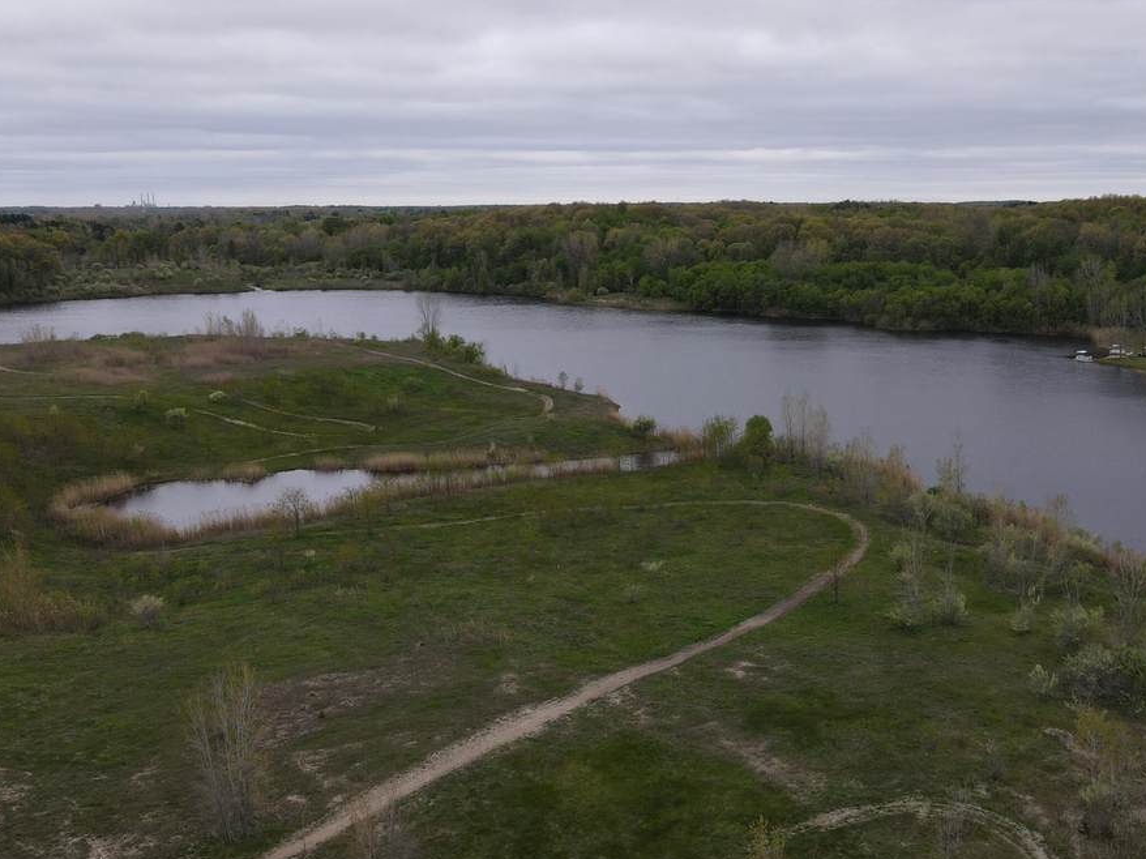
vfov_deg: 40.7
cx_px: 681
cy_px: 436
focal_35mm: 35
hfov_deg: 52.3
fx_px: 1158
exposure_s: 1/15
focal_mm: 4.5
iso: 100
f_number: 2.8
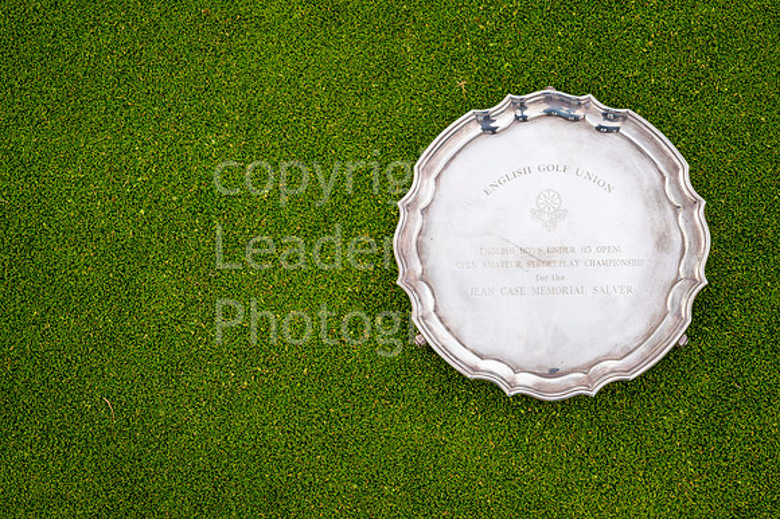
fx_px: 1386
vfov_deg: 21.2
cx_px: 390
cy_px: 260
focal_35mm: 64
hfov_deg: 31.4
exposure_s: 1/125
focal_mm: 64
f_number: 11
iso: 250
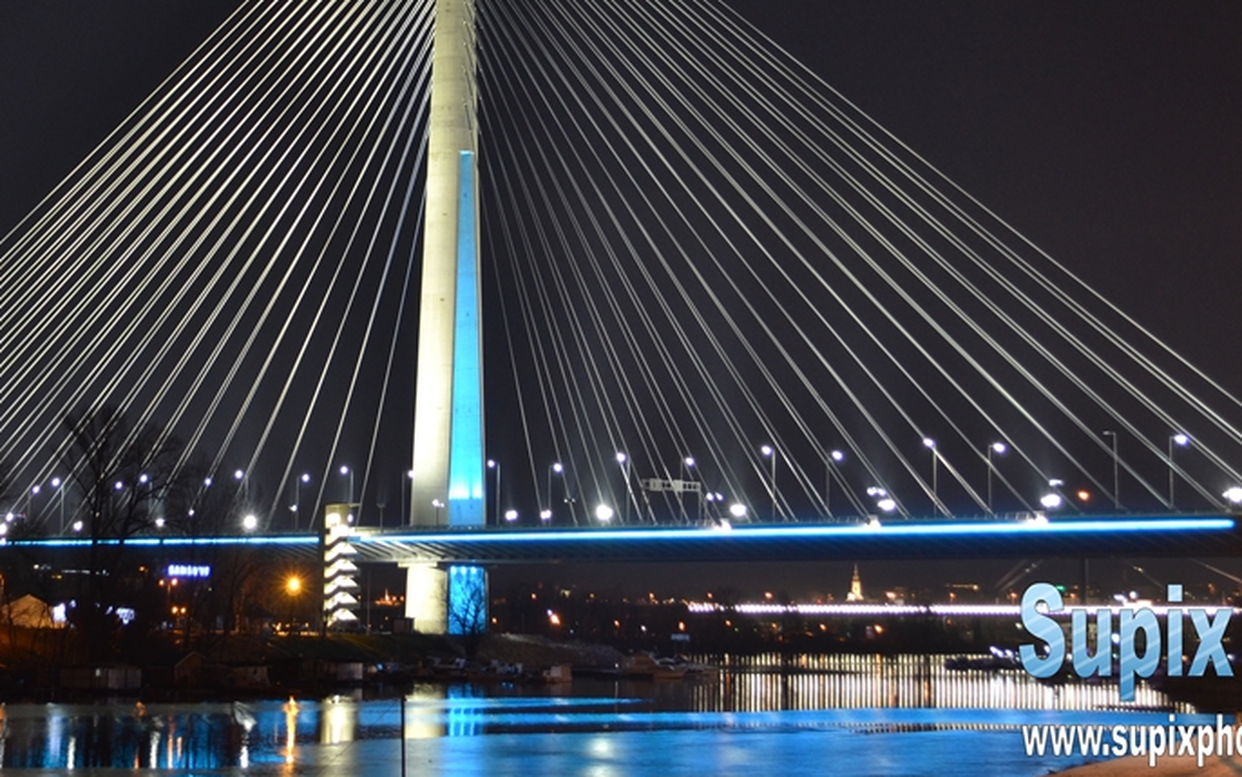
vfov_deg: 14.4
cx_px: 378
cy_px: 101
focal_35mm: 90
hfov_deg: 22.9
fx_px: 3042
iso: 400
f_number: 5
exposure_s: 1
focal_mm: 35
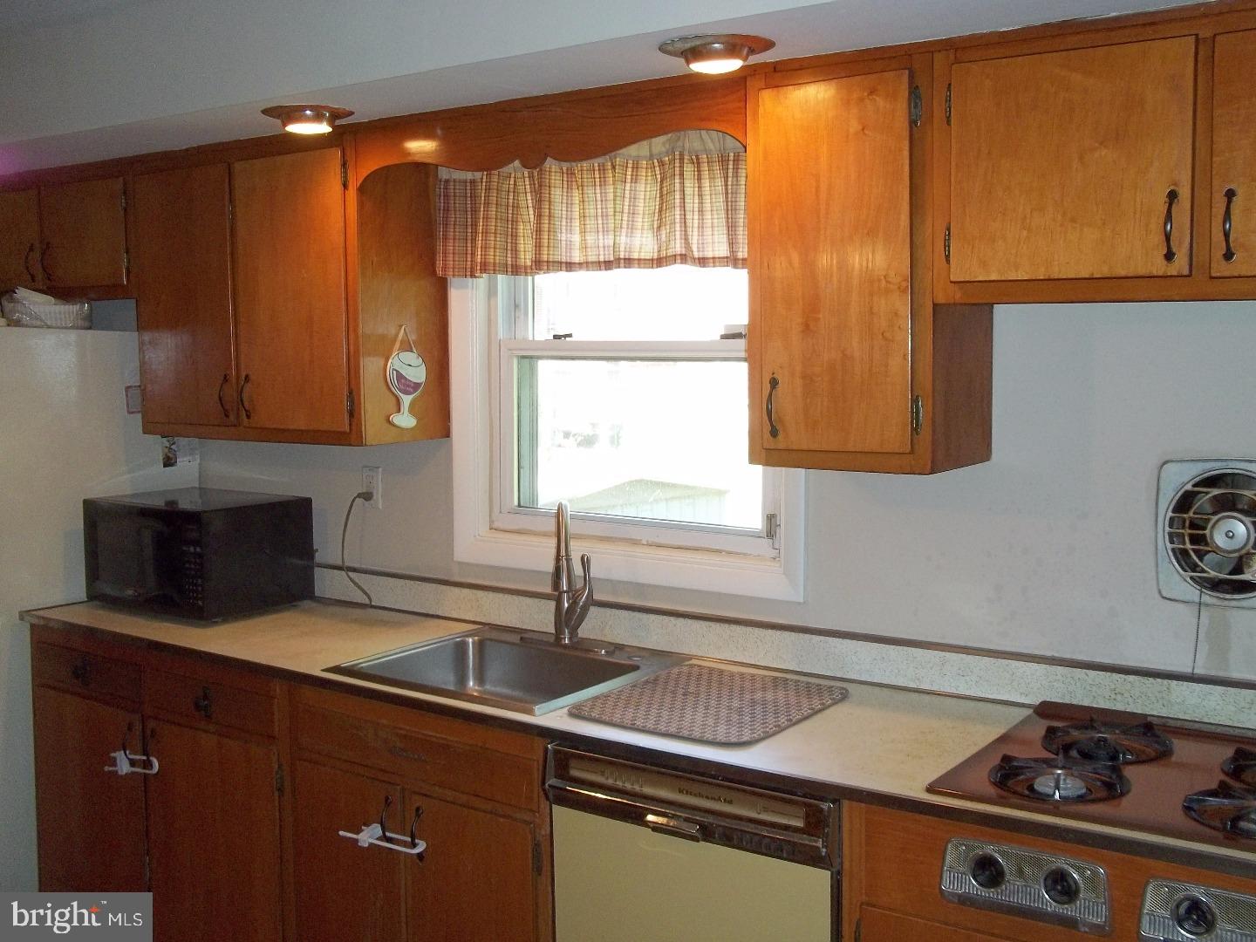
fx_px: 1306
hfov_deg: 51.4
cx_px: 628
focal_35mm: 36
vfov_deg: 39.7
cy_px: 471
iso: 160
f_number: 3.1
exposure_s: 1/60
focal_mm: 6.5
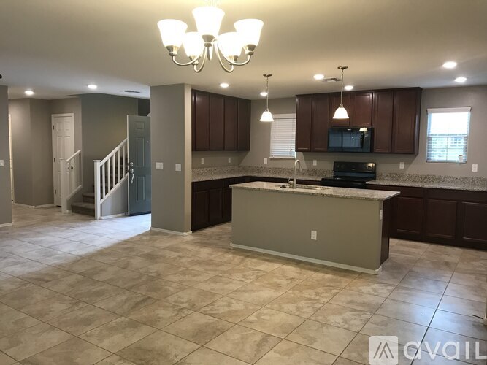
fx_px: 394
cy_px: 182
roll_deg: -0.2
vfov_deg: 49.7
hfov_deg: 63.5
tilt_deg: -5.6
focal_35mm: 28
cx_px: 244
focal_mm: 3.99
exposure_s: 1/30
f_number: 1.8
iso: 40
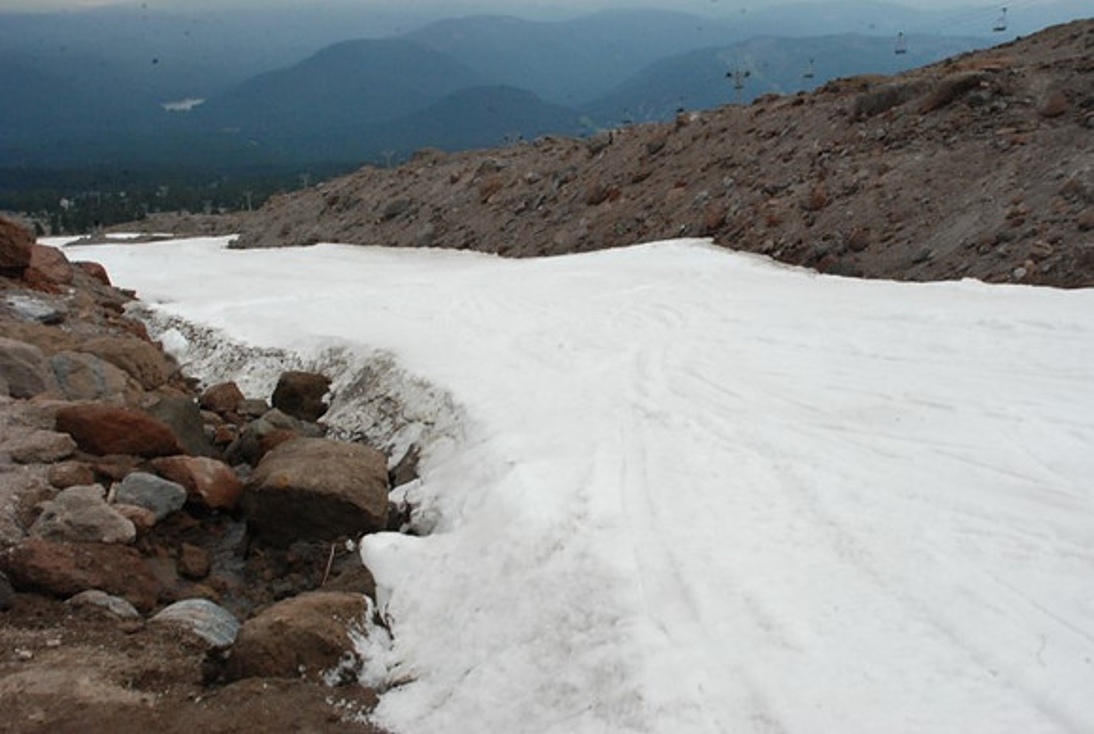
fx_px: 1187
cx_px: 547
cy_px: 367
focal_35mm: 39
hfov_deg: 49.5
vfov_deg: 34.3
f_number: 24
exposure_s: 1/20
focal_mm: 26
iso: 1000
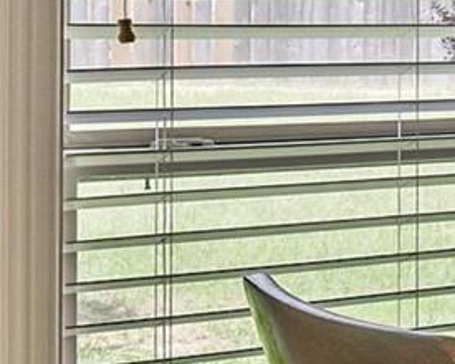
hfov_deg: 10.7
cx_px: 1307
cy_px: 39
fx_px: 1791
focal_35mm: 133
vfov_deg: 11.5
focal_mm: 19
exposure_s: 1/40
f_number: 8
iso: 800
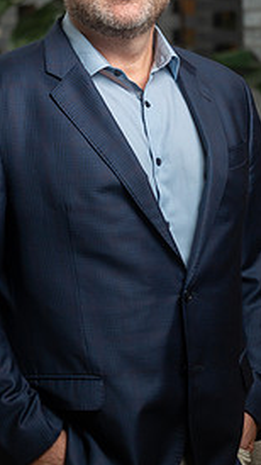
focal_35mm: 141
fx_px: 1736
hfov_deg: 8.6
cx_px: 117
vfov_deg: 15.2
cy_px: 144
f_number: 4
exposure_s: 1/200
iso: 800
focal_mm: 82
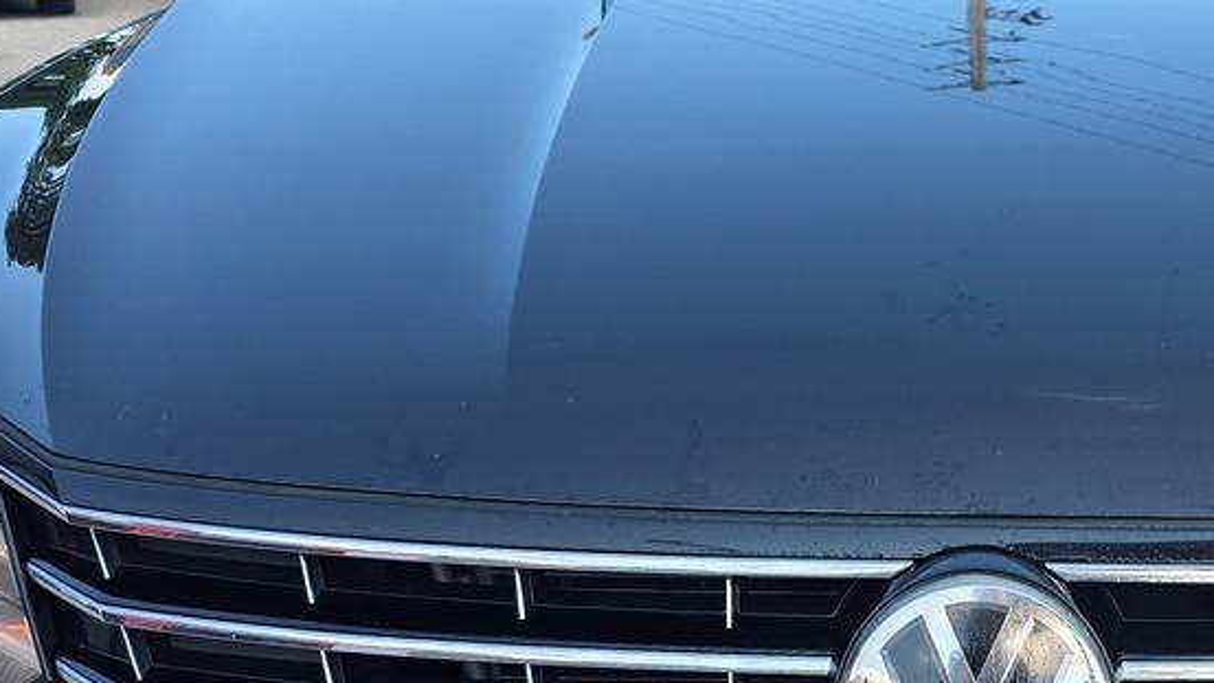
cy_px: 542
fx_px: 1867
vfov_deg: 20.5
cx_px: 1003
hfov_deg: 34.7
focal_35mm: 58
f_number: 1.7
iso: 80
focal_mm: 6.3
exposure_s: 1/1449
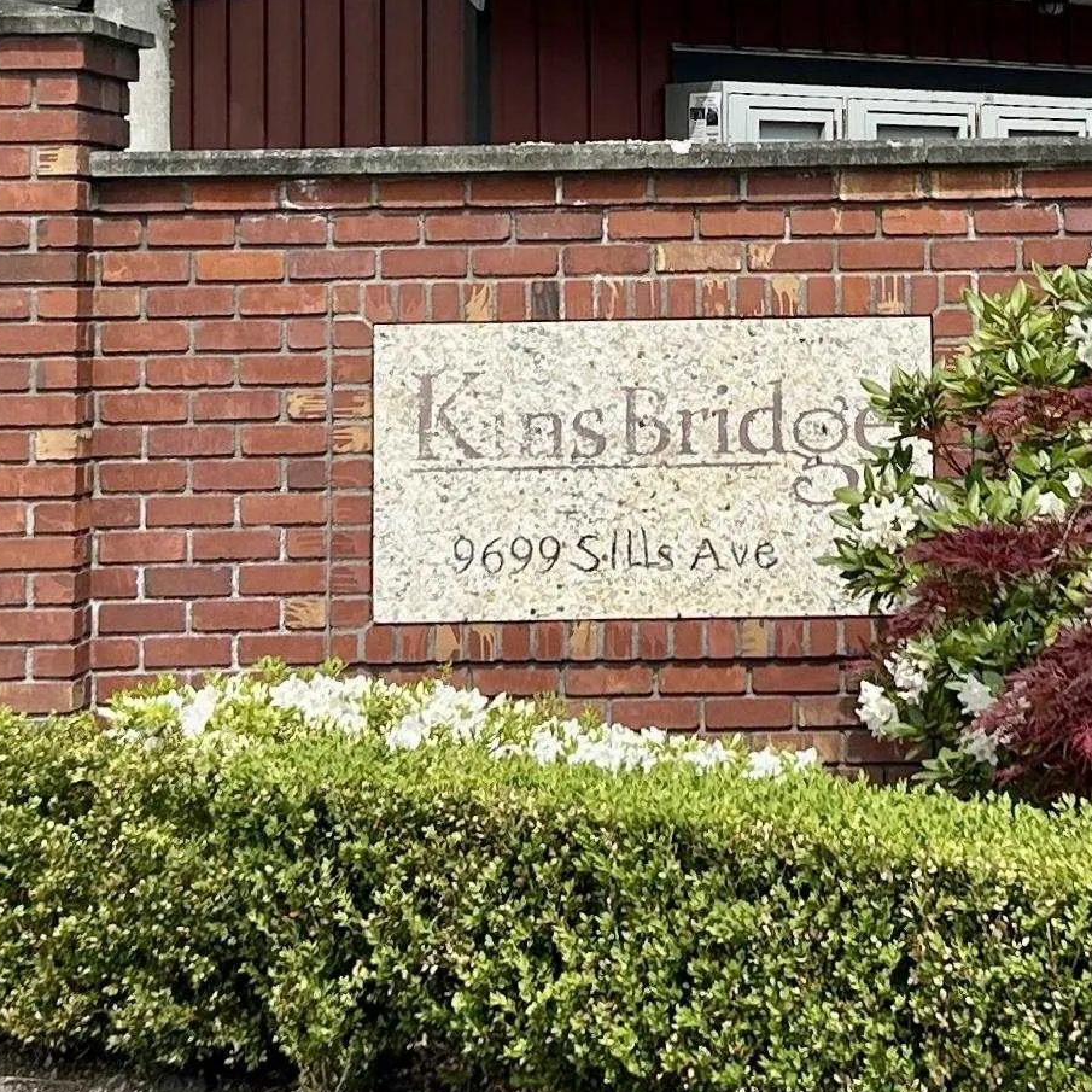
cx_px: 989
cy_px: 319
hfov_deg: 28.8
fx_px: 2034
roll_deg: -0.7
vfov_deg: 29.7
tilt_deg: +4.3
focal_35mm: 57
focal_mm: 5.7
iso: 50
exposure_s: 1/3077
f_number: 1.5
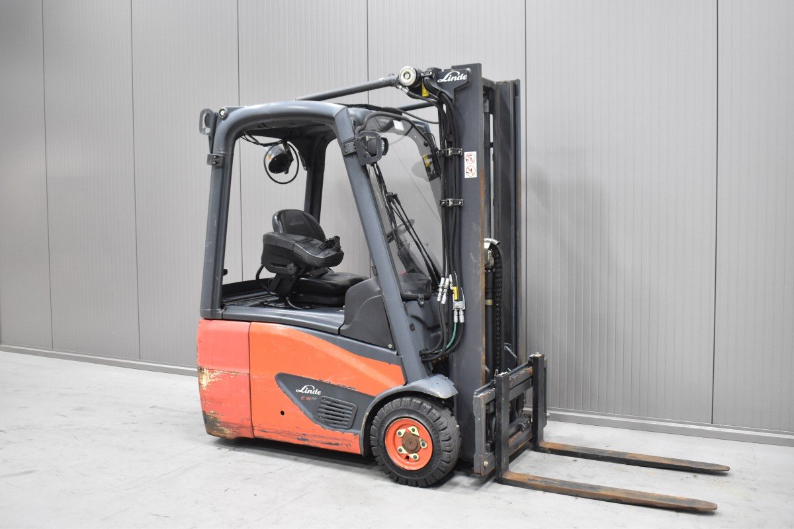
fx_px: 761
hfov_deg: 55.1
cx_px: 397
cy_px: 264
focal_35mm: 34
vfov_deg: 38.4
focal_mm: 23
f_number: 4.5
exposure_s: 1/30
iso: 1600
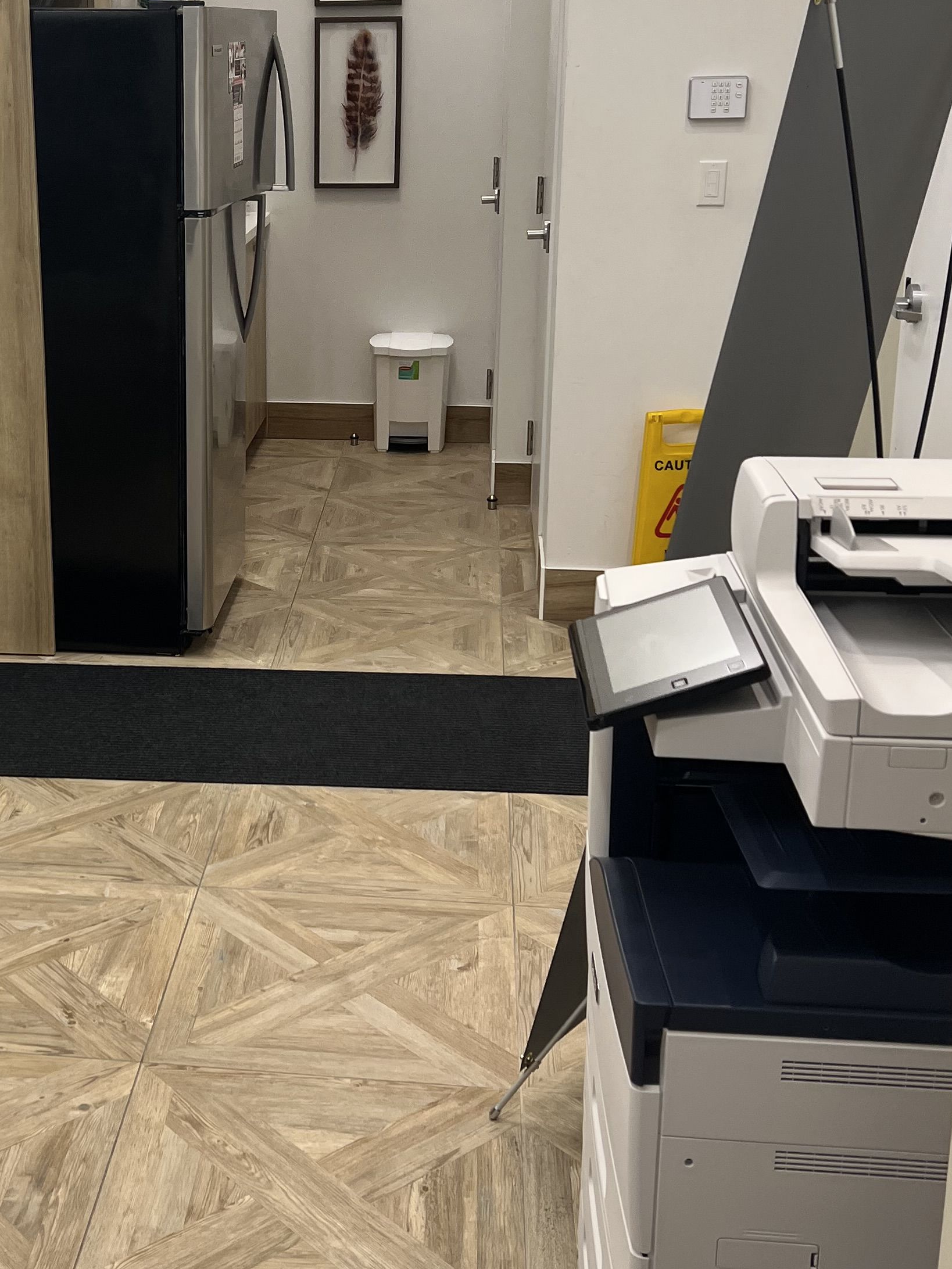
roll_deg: +0.4
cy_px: 489
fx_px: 1760
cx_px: 219
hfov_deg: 29.7
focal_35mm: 48
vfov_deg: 39.4
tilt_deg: -13.8
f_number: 1.5
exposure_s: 1/120
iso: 50
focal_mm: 5.7
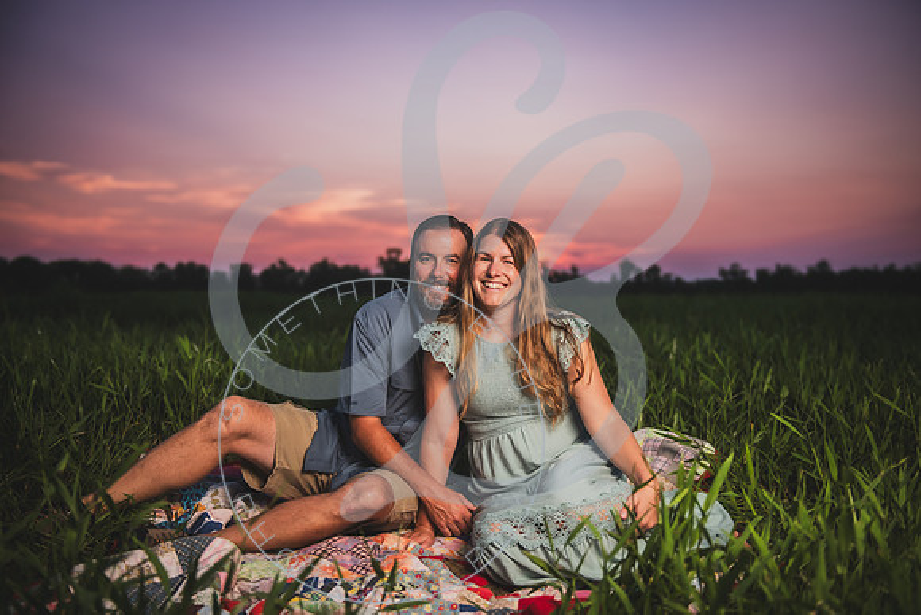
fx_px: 993
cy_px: 308
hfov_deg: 49.8
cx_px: 460
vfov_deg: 34.4
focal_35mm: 39
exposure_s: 1/1000
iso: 200
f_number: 2.8
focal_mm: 38
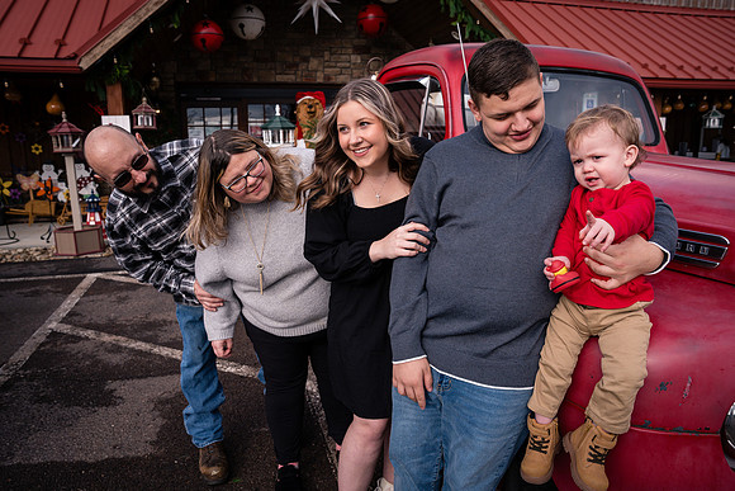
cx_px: 360
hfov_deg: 72.4
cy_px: 242
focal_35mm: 25
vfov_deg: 52.1
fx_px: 502
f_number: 5.6
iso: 200
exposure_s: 1/800
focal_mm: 24
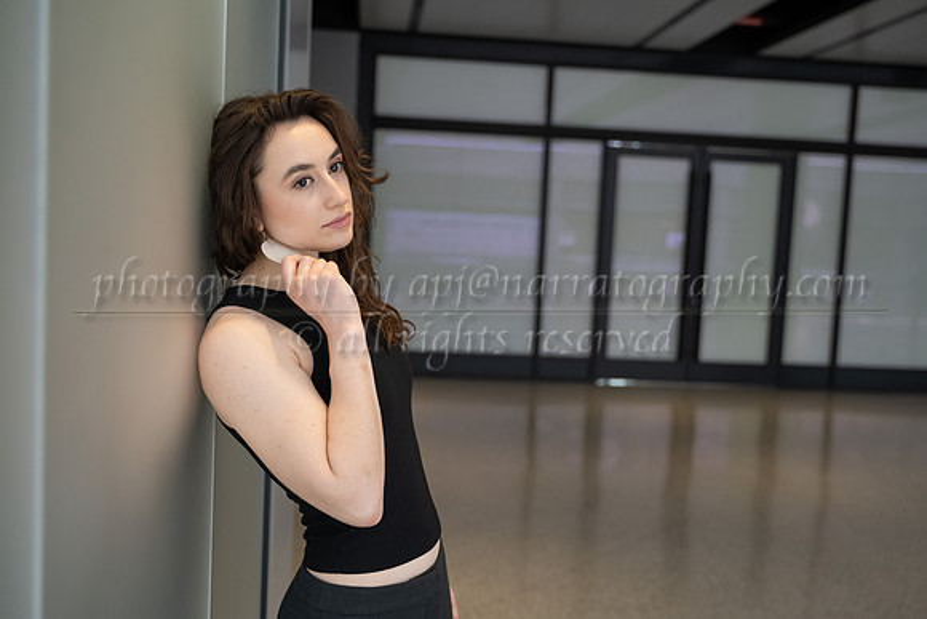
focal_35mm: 37
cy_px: 310
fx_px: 953
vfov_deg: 36.0
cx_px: 464
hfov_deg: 51.9
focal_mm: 37
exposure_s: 1/1000
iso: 1600
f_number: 2.8
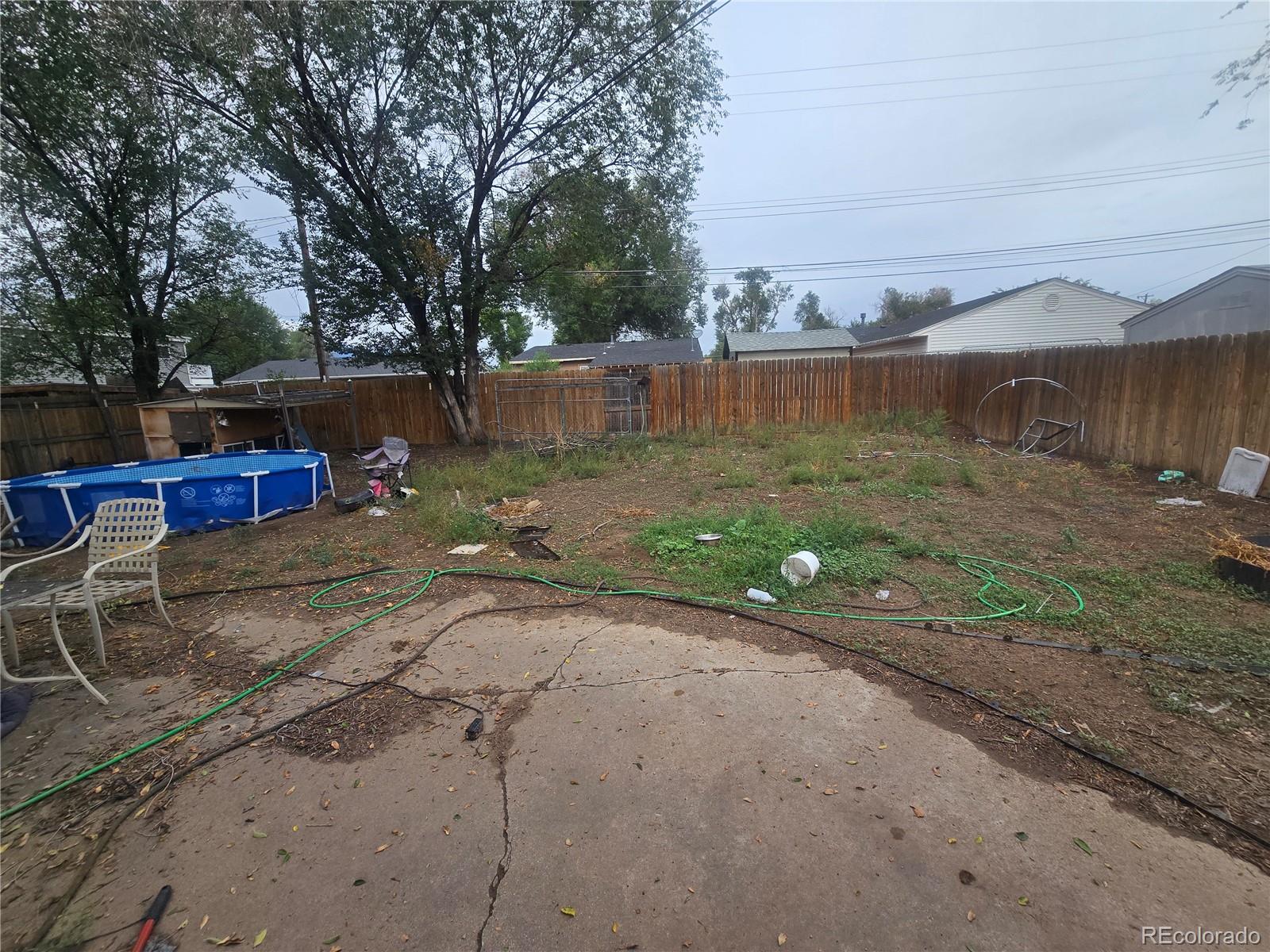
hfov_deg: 106.2
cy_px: 476
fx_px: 477
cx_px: 635
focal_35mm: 13
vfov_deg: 89.9
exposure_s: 1/1225
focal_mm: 2.2
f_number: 2.2
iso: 50
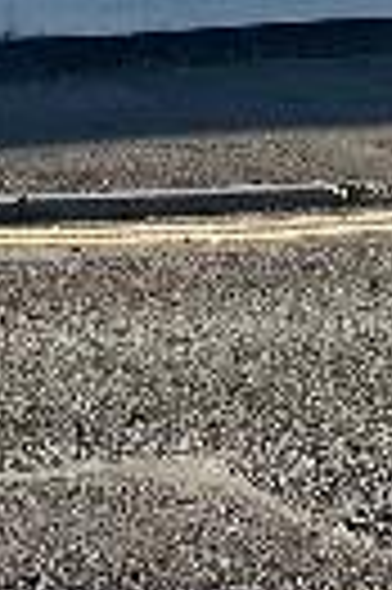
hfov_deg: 6.4
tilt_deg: +7.2
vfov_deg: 8.7
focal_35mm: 212
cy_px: -869
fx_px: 3472
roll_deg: -0.2
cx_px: 478
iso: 50
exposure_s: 1/1779
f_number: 1.5
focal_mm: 5.7
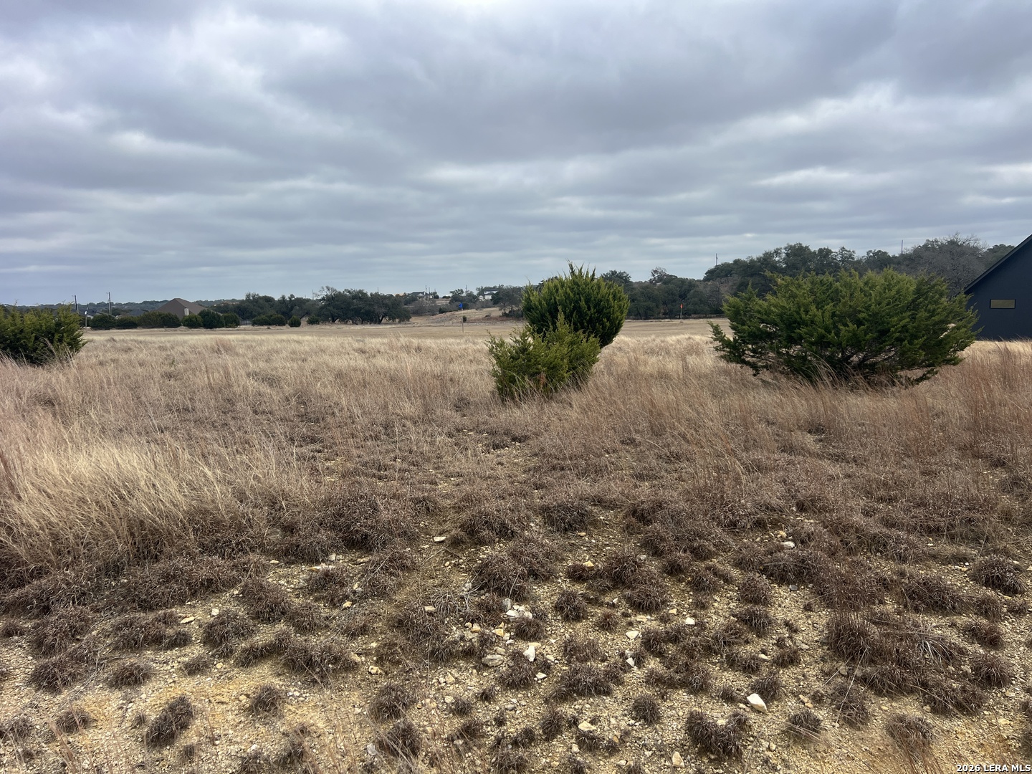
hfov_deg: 67.3
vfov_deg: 53.1
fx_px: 775
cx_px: 516
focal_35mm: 26
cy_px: 387
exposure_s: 1/3460
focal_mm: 5.7
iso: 50
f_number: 1.5
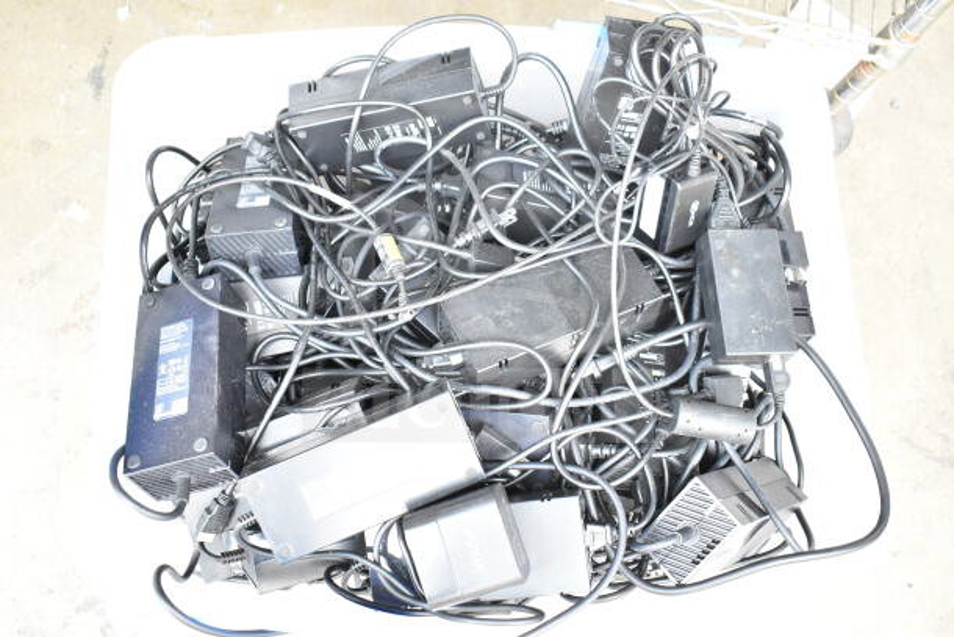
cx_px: 477
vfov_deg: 35.5
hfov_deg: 51.3
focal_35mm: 38
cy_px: 318
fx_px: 994
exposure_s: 1/80
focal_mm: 25
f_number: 4.5
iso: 1600
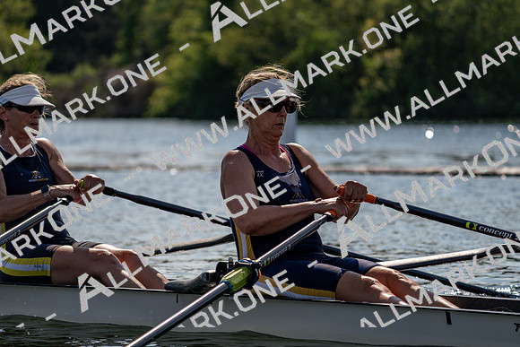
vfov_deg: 6.9
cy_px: 174
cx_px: 260
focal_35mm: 200
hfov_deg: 10.3
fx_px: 2889
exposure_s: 1/1600
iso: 100
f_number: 5.6
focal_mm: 200
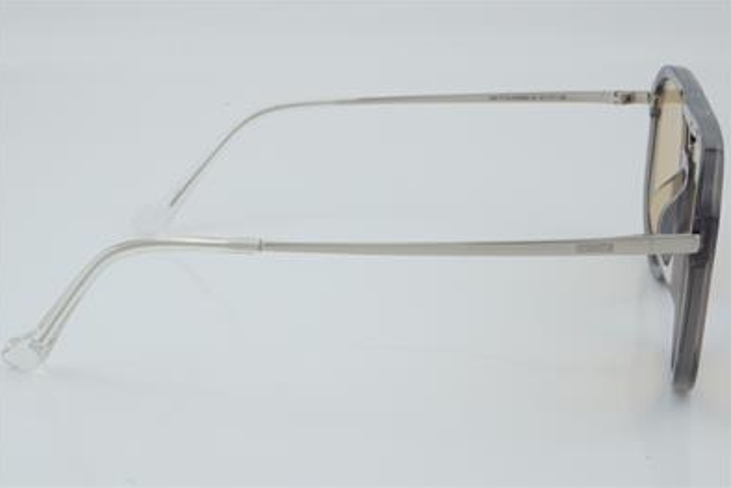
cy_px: 243
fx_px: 1544
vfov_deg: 18.0
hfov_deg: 26.6
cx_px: 364
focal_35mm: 76
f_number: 32
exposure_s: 1/3
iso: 100
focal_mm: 50
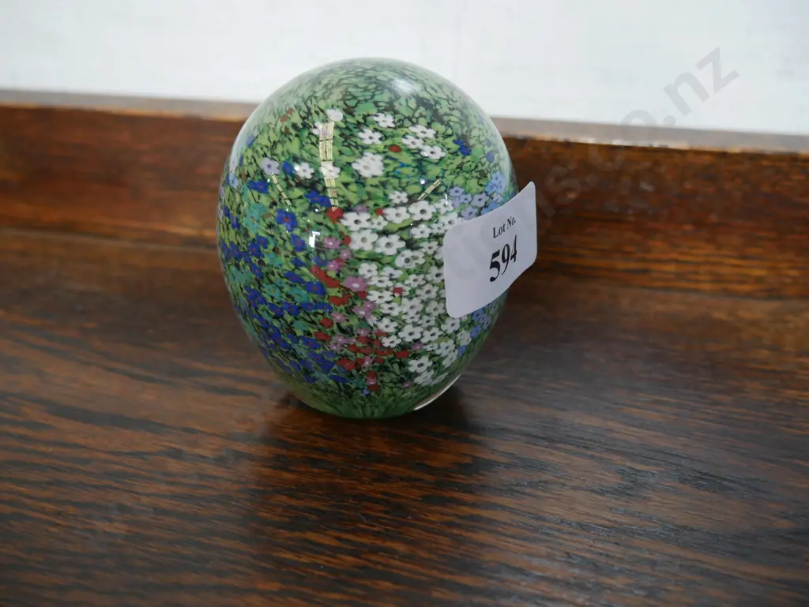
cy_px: 304
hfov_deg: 59.9
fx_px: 701
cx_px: 404
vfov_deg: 46.8
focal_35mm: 30
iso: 500
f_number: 3.6
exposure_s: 1/60
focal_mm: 15
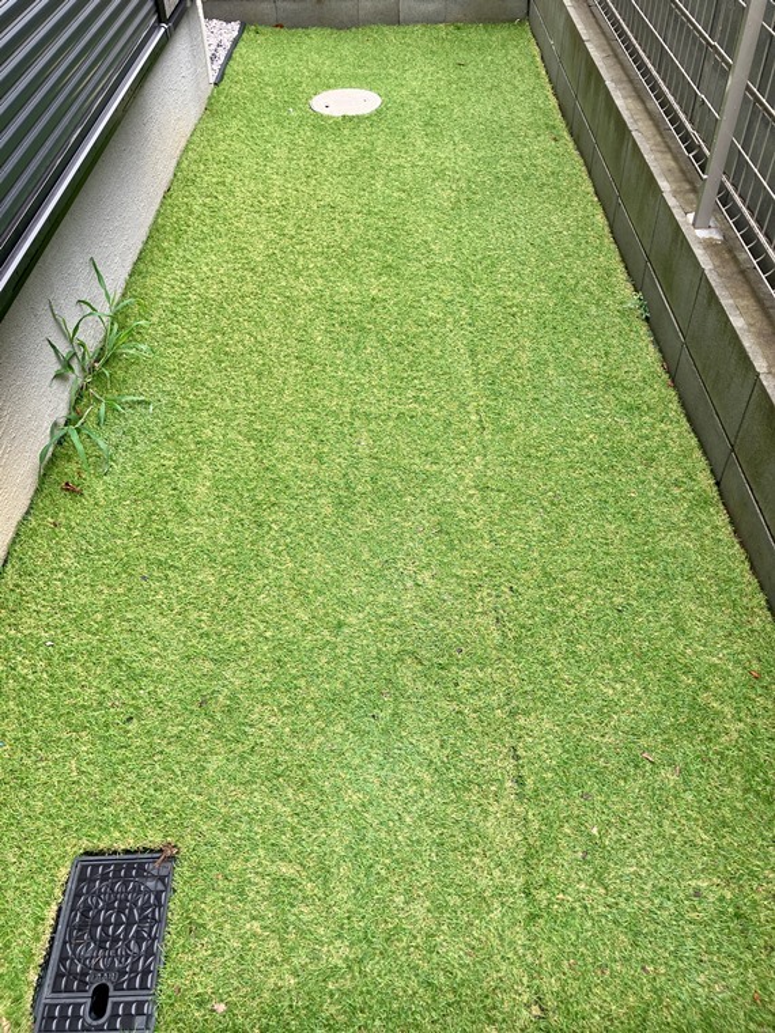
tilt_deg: -45.0
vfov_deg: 63.4
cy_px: 516
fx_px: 836
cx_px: 388
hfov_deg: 49.7
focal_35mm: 28
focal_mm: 3.99
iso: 25
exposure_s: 1/121
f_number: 1.8
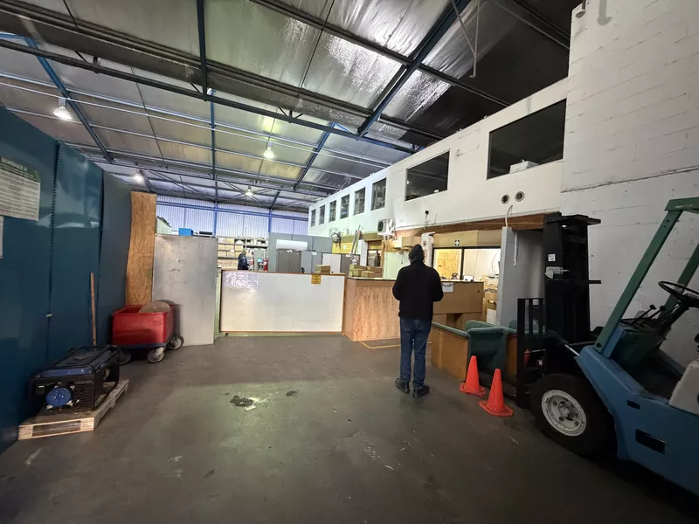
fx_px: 283
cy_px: 262
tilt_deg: -1.1
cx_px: 350
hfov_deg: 102.1
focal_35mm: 14
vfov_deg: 85.7
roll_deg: -2.9
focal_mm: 2.22
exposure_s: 1/50
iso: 1000
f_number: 2.2
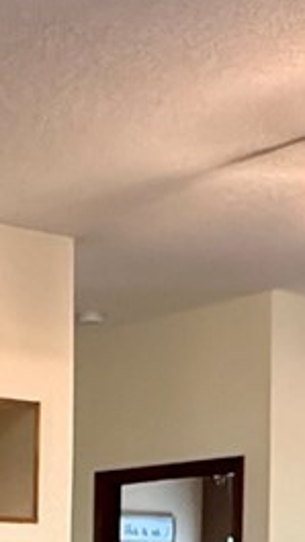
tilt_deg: -5.1
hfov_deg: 12.6
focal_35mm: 92
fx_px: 1323
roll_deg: -0.1
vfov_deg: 20.9
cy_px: 722
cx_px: -115
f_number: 2.2
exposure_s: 1/60
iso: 800
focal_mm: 2.22
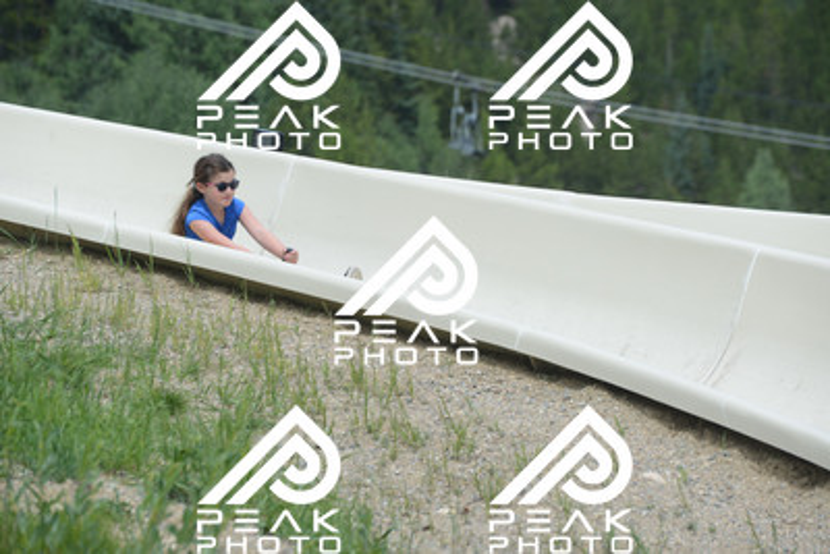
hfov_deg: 10.5
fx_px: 4497
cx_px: 415
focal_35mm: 195
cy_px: 277
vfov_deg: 7.0
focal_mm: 195
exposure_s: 1/640
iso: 360
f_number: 6.3
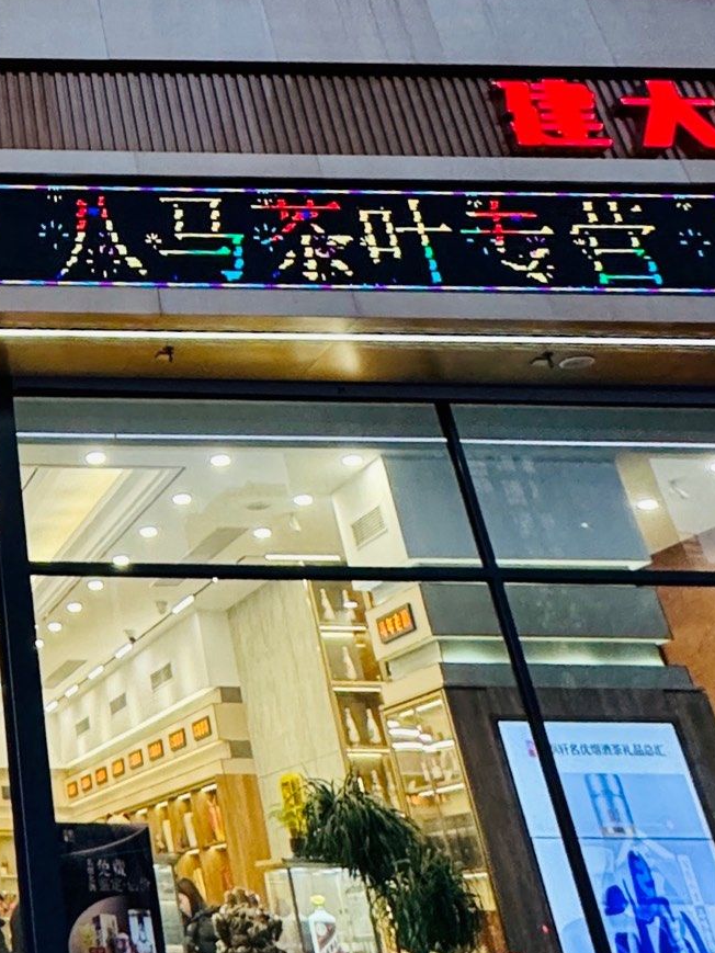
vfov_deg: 38.5
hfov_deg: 27.0
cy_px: 18
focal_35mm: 44
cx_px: -245
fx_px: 1211
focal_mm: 2.22
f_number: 2.2
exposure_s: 1/100
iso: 200
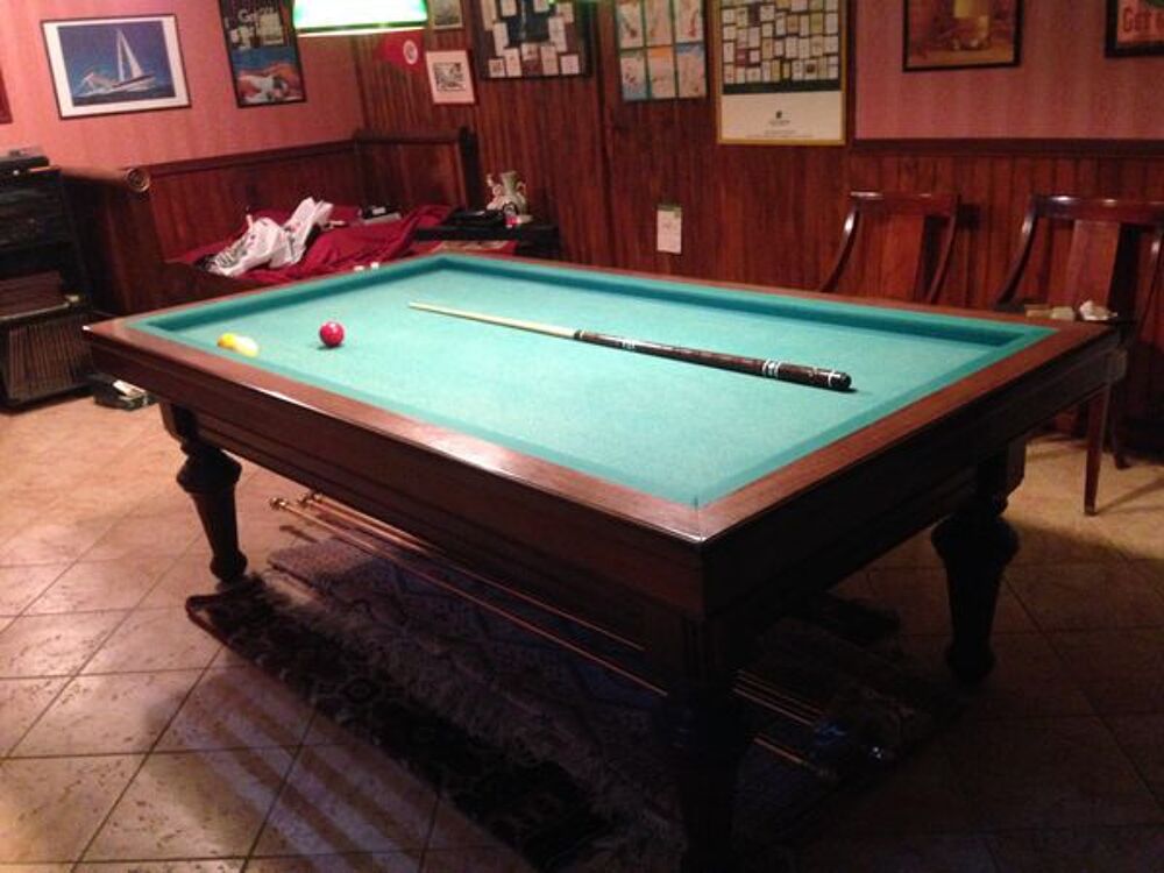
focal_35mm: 33
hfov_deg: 55.4
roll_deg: +4.6
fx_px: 1110
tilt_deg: -20.3
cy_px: 436
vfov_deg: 42.9
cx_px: 582
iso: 500
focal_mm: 4.12
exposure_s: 1/15
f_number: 2.4
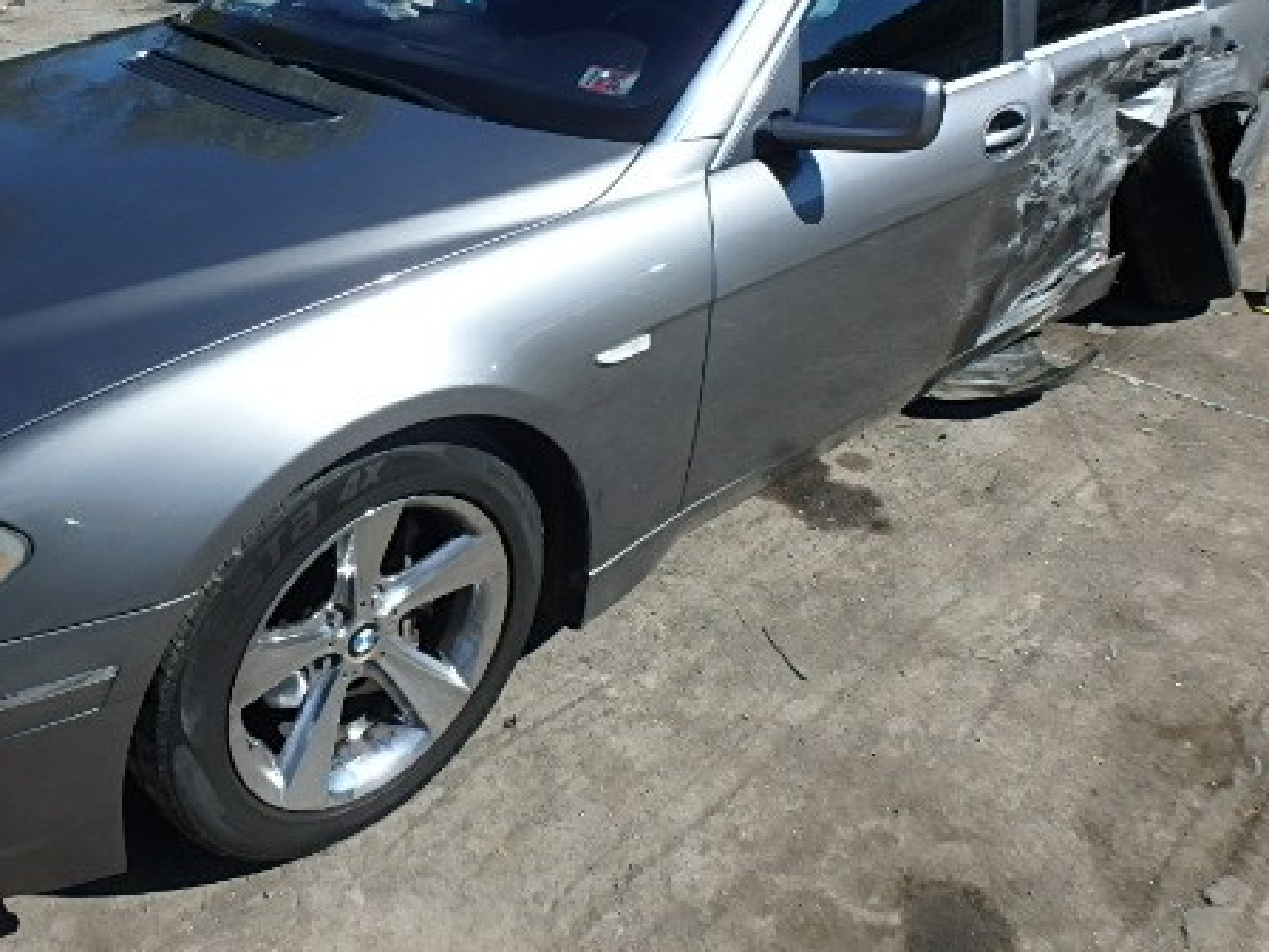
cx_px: 425
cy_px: 275
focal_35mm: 30
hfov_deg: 58.6
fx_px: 1100
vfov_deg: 45.6
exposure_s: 1/400
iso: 125
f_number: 6
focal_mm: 3.7
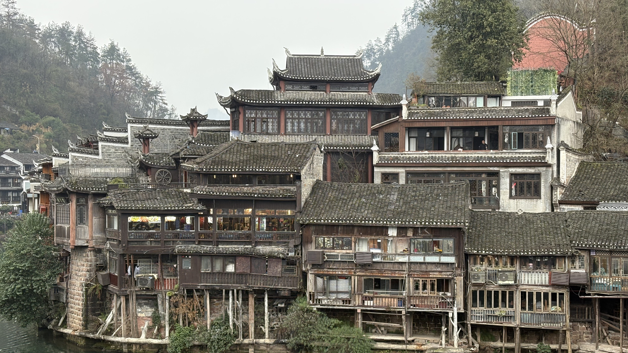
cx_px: 314
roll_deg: -0.1
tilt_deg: -0.5
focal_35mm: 57
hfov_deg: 36.6
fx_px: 949
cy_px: 195
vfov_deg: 21.1
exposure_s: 1/81
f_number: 1.6
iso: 64
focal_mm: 5.96
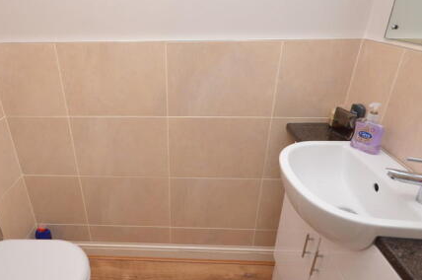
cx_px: 169
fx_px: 269
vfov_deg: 55.0
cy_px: 142
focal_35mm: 23
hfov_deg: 75.3
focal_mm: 10
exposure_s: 1/30
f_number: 7.1
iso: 800
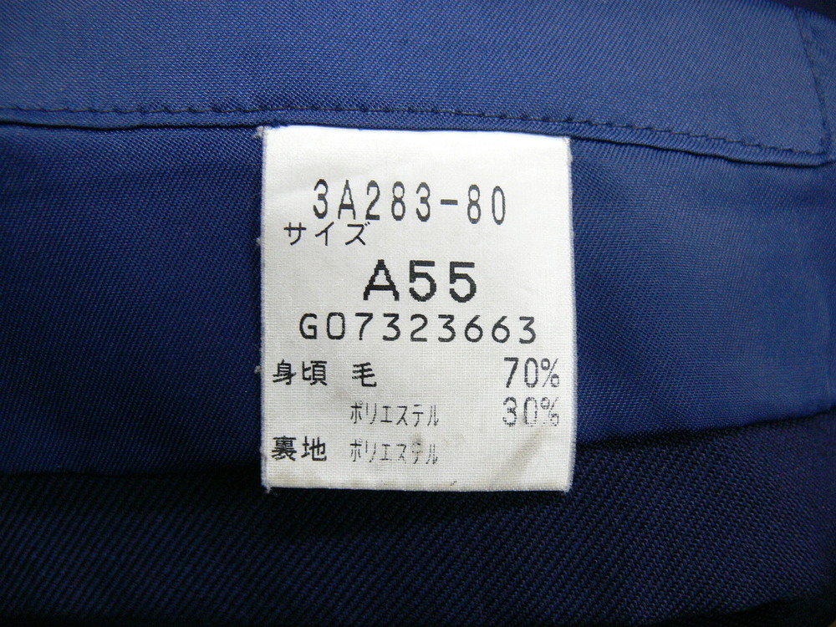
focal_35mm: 35
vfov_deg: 40.7
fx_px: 845
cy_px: 314
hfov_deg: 52.6
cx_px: 418
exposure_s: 1/20
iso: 200
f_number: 2.8
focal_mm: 7.4
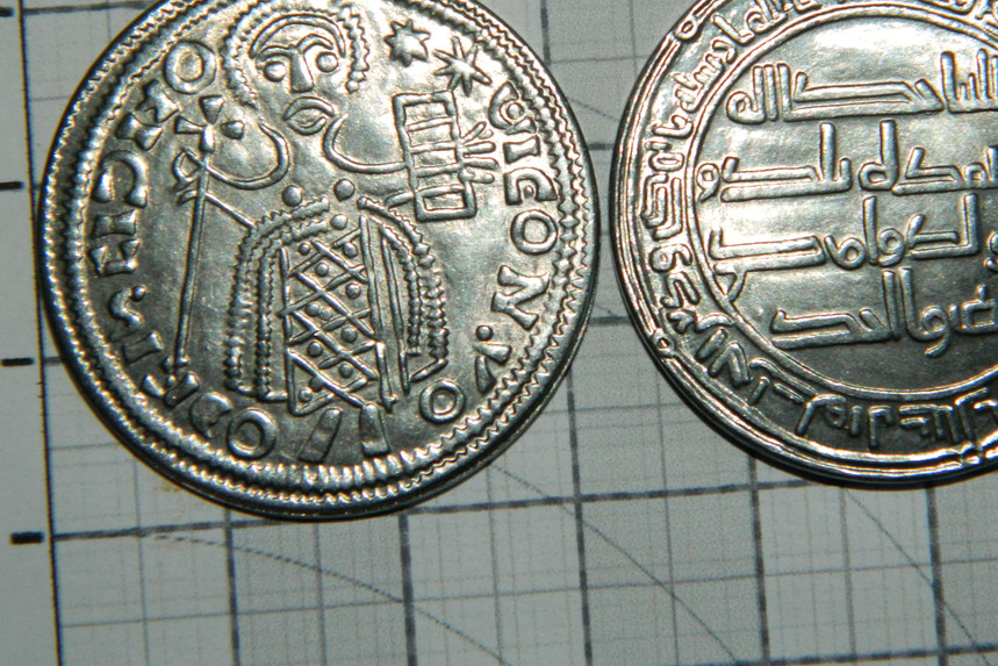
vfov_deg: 10.3
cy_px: 203
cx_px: 602
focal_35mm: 133
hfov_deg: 15.4
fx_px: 3687
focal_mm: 18.6
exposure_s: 1/60
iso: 200
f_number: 12.6
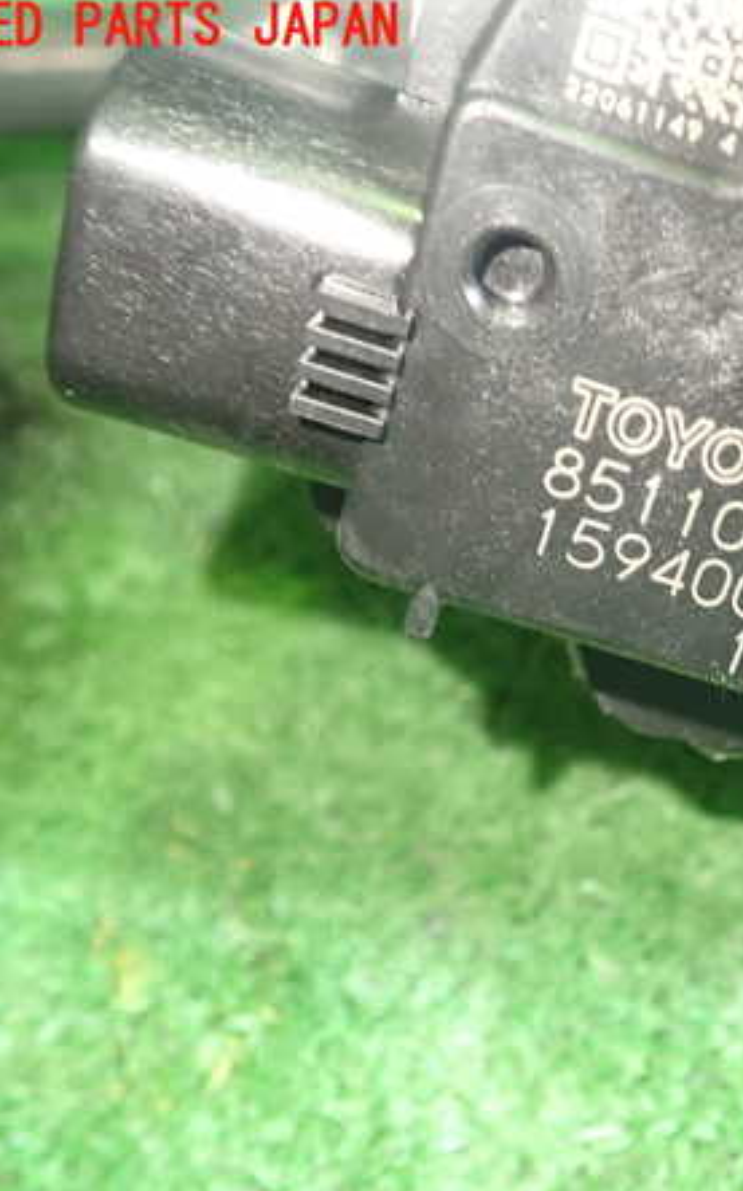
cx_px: 716
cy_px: 598
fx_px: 1395
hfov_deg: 28.3
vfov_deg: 46.2
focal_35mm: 43
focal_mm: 5.4
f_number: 2.3
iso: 400
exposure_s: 1/30
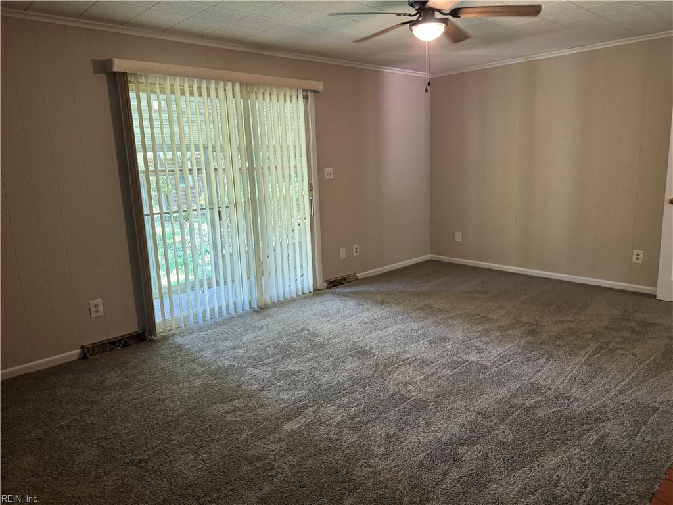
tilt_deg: -10.0
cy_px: 252
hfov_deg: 71.6
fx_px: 467
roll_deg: +1.6
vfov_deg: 56.8
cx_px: 336
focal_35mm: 24
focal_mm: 6.76
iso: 250
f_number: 1.78
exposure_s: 1/60
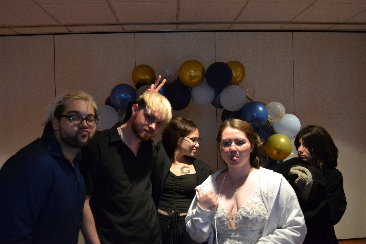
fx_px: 315
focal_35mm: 31
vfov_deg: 42.3
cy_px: 125
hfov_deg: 60.3
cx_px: 187
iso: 2500
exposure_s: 1/60
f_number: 3.5
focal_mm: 20
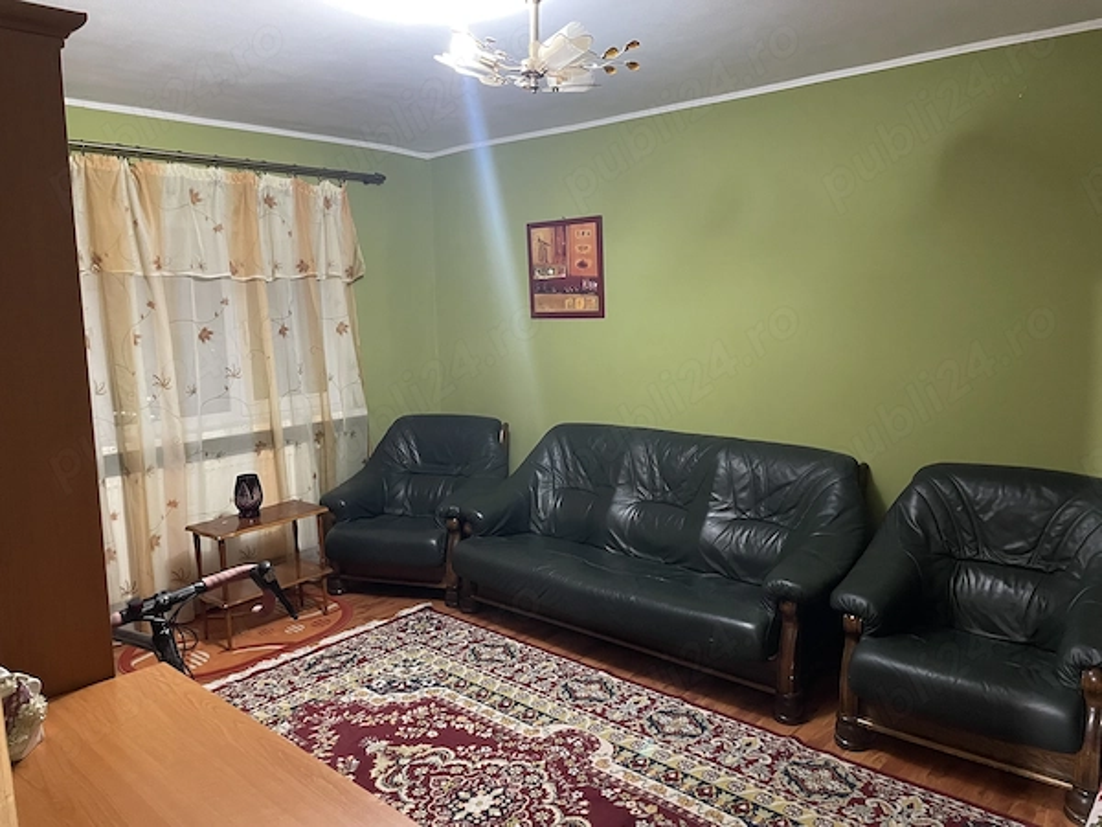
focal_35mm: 26
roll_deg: +1.5
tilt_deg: -7.3
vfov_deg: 53.1
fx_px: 828
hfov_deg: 67.3
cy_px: 414
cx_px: 551
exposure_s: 1/25
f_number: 1.6
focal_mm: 4.2
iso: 500
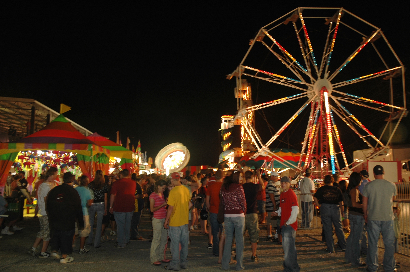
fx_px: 427
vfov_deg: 35.4
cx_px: 205
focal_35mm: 38
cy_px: 136
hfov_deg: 51.3
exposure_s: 1/5
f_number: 4.5
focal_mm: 25
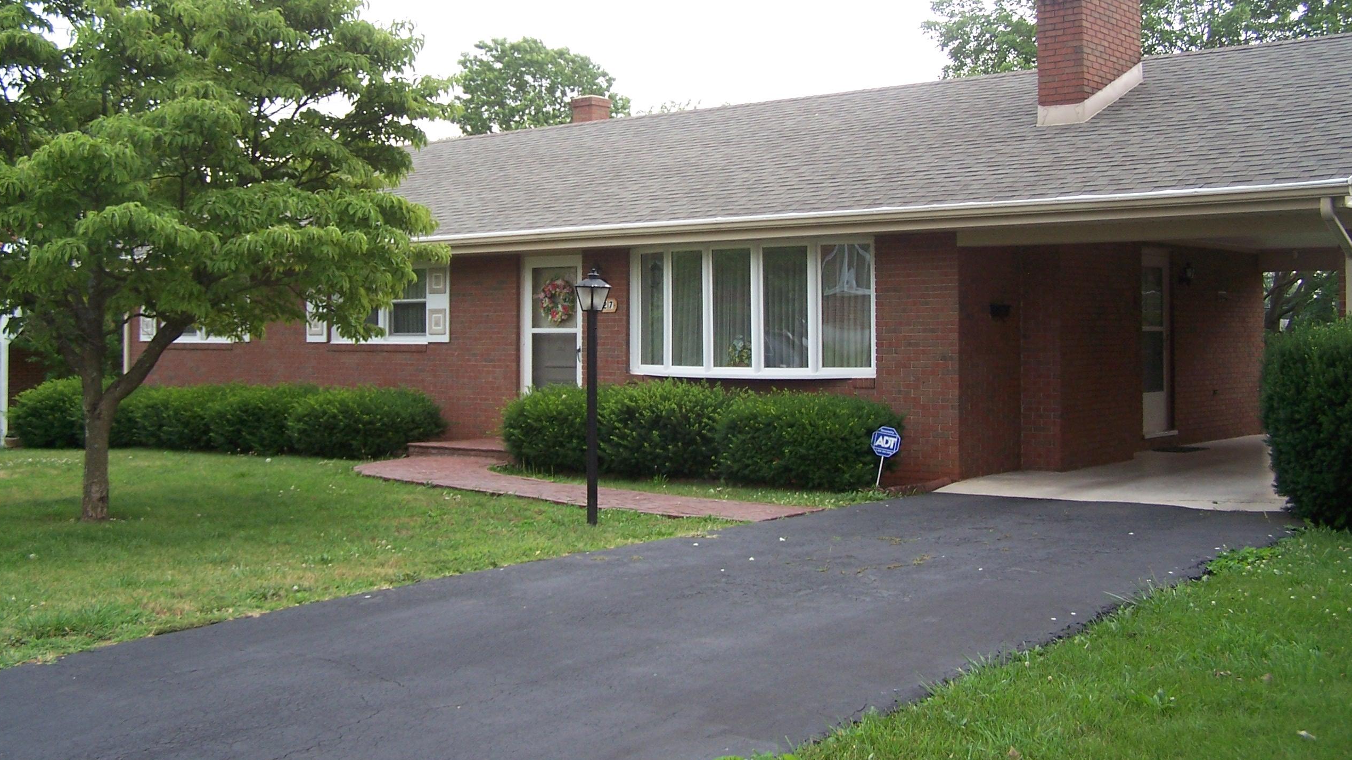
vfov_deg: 28.2
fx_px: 1506
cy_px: 284
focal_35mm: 42
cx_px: 670
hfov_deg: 48.4
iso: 80
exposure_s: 1/90
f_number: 2.8
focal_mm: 6.3
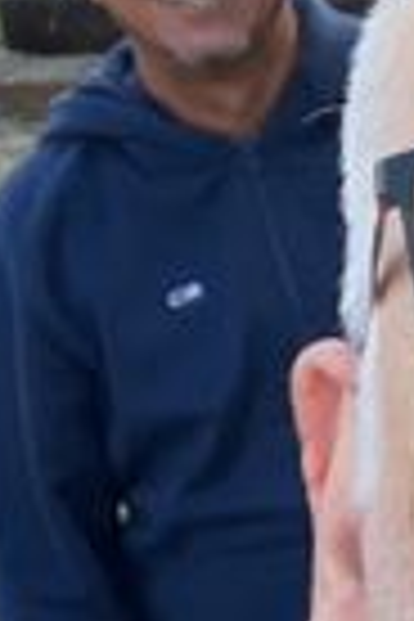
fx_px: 2777
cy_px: 140
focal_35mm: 161
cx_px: 1030
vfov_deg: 12.7
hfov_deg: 7.8
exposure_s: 1/121
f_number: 2.2
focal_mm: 2.87
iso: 50
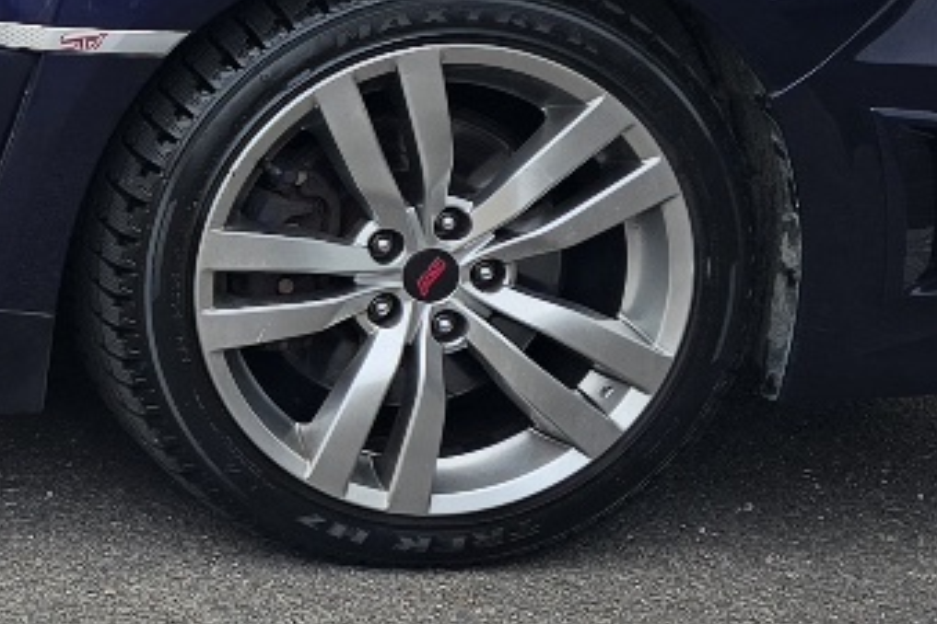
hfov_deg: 15.1
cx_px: -871
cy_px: 88
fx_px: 2941
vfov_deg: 12.1
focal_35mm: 113
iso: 12
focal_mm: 6.3
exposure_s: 1/370
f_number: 1.7
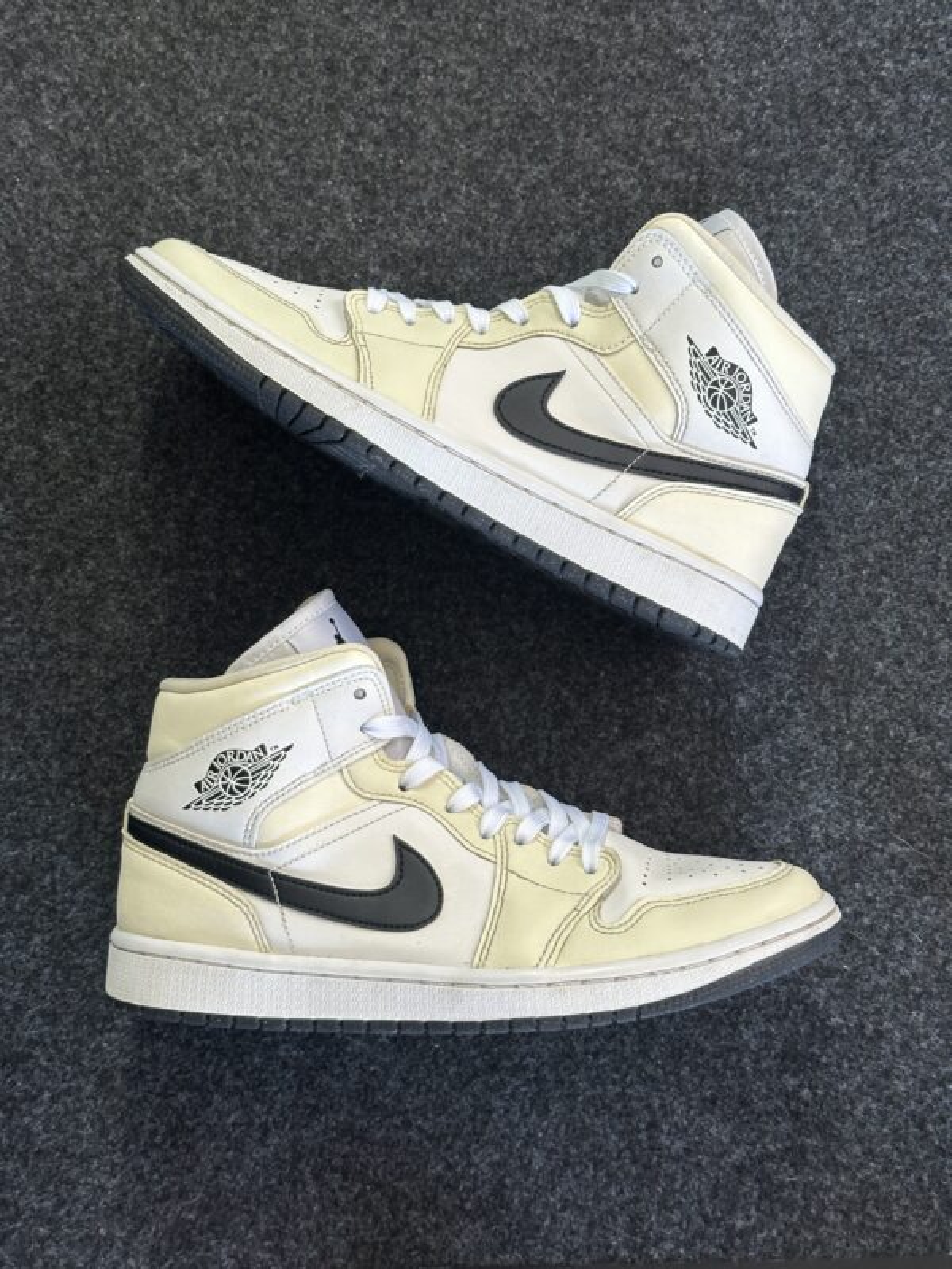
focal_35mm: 48
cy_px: 634
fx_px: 1759
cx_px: 476
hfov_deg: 30.3
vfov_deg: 39.6
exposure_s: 1/50
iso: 100
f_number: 1.78
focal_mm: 6.86
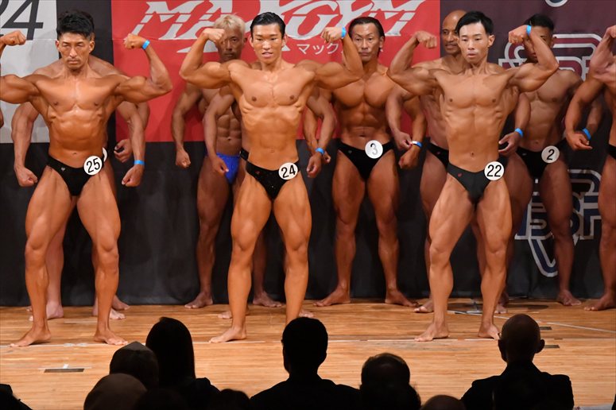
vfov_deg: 5.4
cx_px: 308
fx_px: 4361
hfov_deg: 8.1
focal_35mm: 255
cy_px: 205
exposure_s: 1/400
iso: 9000
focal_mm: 170
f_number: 5.6
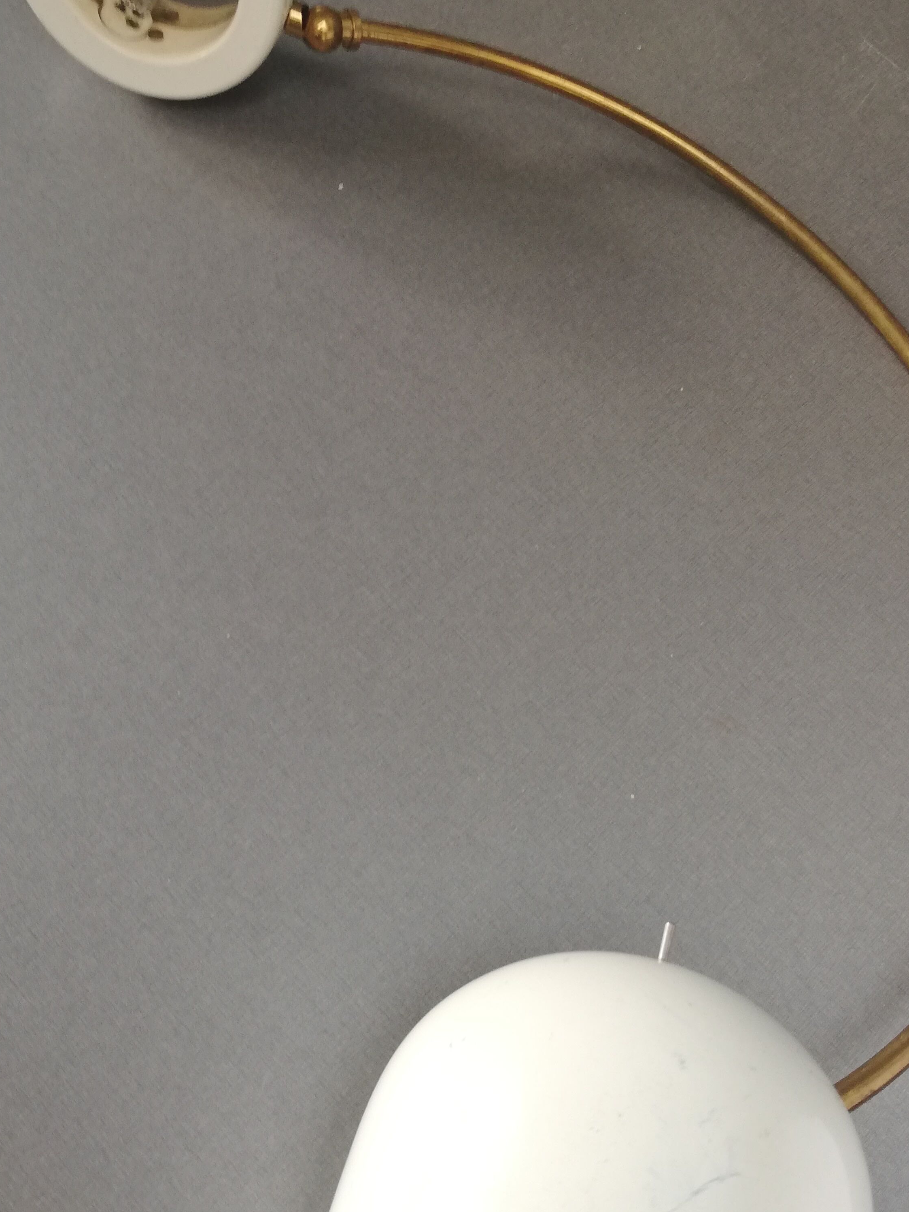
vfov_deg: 46.8
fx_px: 1401
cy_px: 576
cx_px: 551
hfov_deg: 35.8
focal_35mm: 40
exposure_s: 1/33.3
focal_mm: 3.81
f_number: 2.2
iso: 160
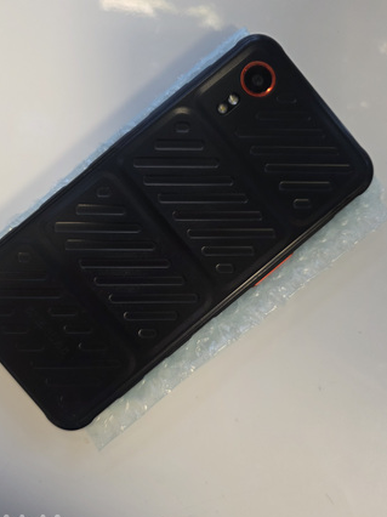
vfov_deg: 65.3
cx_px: 167
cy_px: 265
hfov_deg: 51.2
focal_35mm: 27
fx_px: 403
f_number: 1.7
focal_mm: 6.3
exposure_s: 1/100
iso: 400
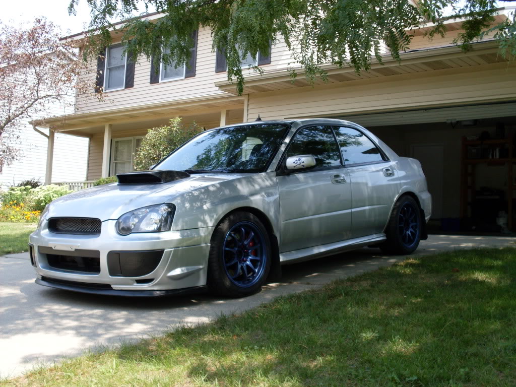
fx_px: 730
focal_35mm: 49
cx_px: 258
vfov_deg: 29.7
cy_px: 194
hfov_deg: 38.9
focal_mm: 8.1
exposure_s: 1/350
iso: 80
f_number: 3.1
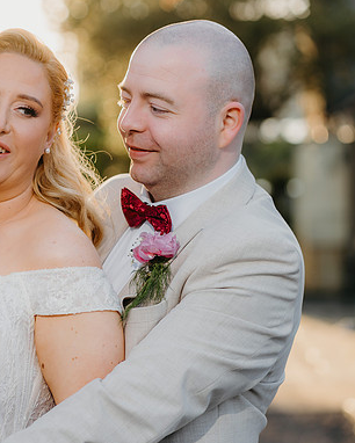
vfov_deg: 14.9
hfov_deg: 11.9
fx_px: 1693
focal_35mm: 129
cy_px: 234
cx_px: 71
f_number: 2.8
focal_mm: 85
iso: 100
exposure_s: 1/320
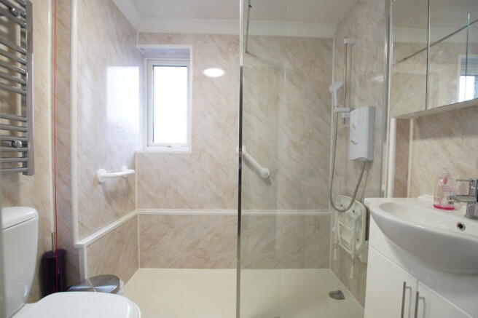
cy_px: 159
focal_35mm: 15
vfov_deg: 77.3
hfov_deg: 100.4
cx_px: 239
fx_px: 199
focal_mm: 10
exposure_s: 1/60
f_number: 4
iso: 1000
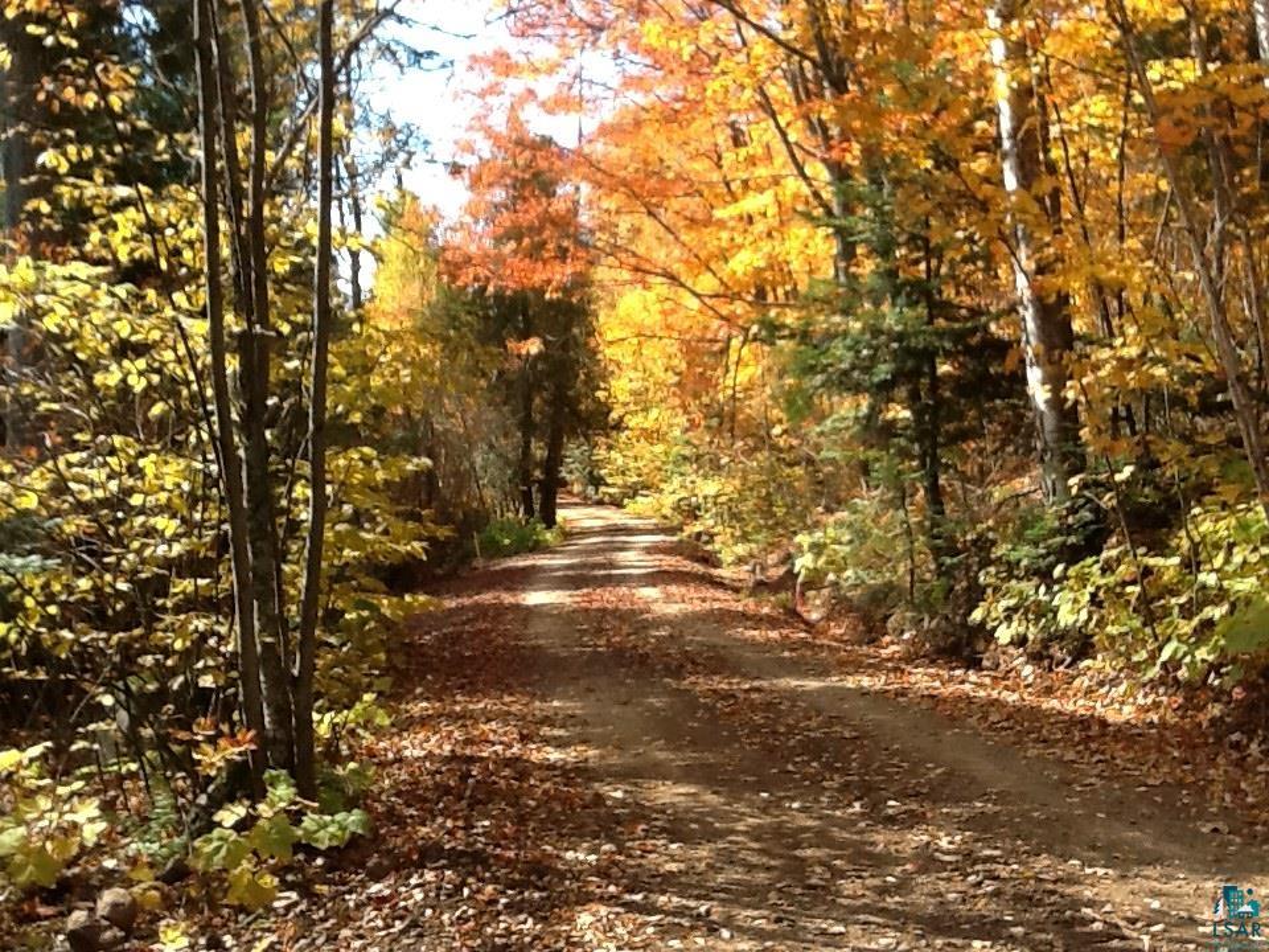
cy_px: 476
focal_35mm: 32
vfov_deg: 44.2
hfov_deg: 56.8
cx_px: 634
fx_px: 1173
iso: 64
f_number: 2.4
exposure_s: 1/255
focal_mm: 2.03
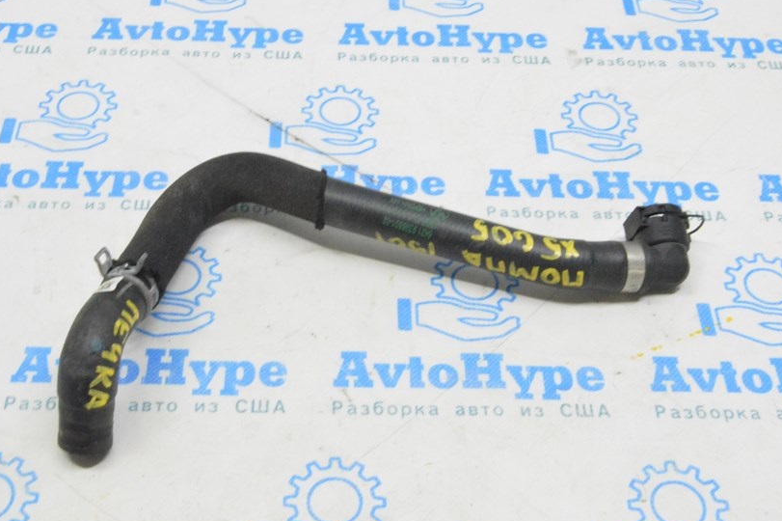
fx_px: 1151
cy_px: 231
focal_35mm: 53
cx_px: 360
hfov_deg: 37.5
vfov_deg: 25.5
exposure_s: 1/20
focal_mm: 28
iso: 6400
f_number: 20
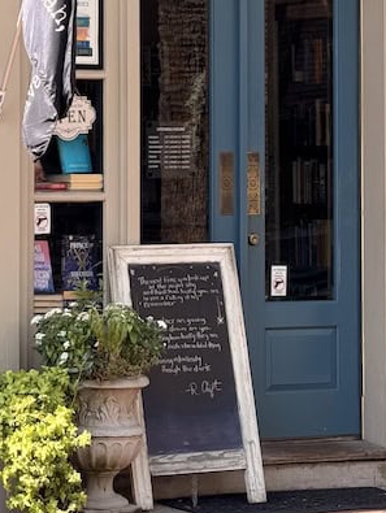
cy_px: -104
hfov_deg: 5.7
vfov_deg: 7.6
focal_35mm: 259
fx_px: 3845
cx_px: 296
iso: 50
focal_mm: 16.9
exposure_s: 1/230
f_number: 2.8
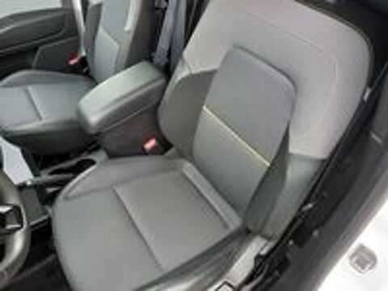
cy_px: 146
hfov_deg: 69.4
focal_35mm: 25
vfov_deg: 54.9
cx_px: 194
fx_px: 280
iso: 200
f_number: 2
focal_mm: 4.6
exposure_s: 1/40
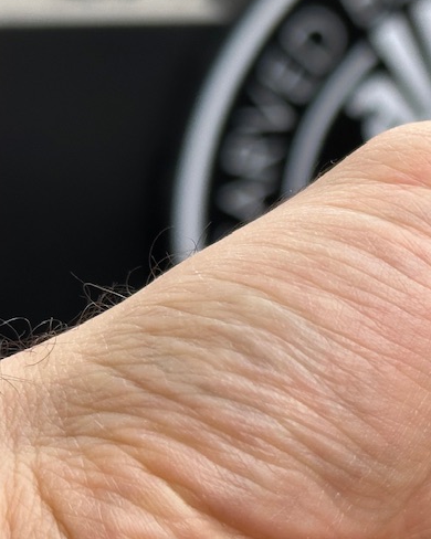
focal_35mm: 123
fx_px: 1962
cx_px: 608
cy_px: 363
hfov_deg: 12.1
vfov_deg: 15.6
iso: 64
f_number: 1.78
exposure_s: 1/527
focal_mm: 6.86
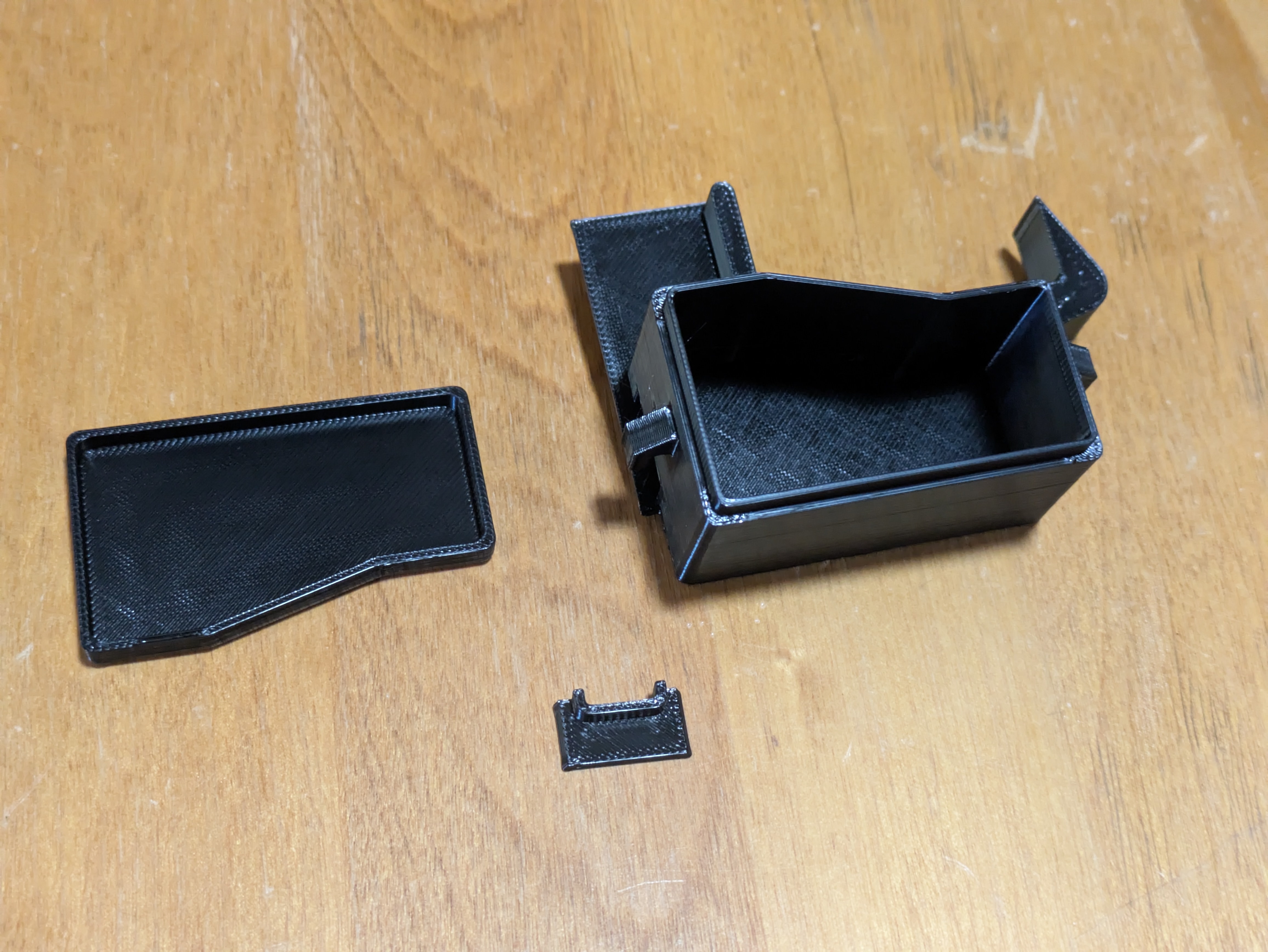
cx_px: 634
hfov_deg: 37.5
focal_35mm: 51
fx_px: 1869
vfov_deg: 28.6
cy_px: 476
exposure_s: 1/60
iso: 642
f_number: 1.89
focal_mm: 5.43
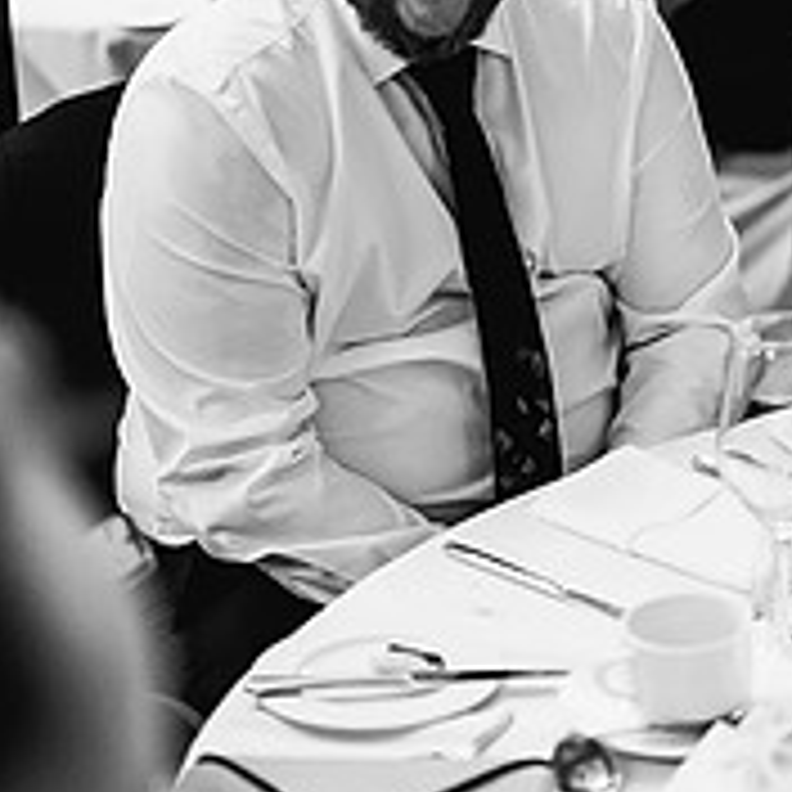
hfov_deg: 17.5
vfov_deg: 17.5
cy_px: 61
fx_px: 2537
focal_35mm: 98
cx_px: 724
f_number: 1.4
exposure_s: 1/500
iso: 1600
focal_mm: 35
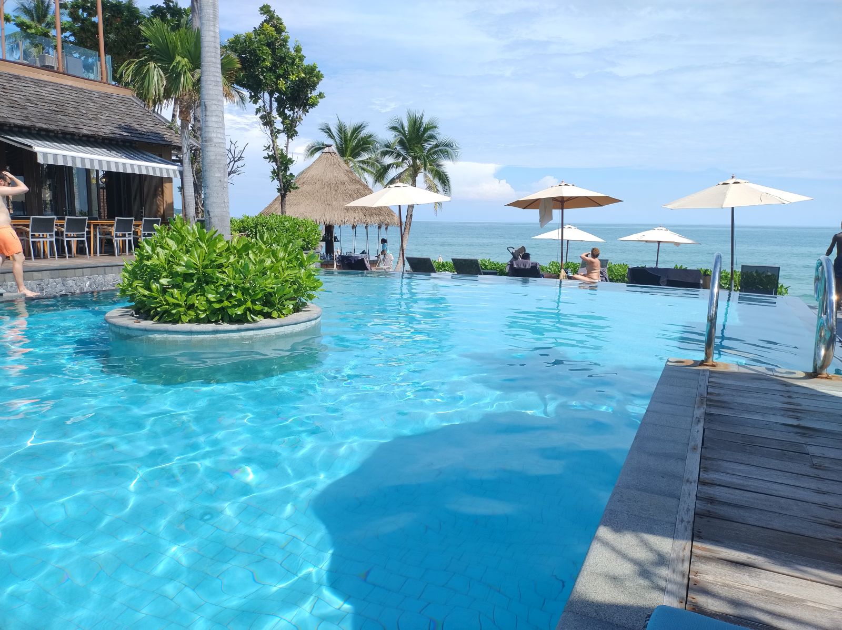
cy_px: 315
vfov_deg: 54.8
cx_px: 421
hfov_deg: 69.4
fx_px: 608
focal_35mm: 25
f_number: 1.7
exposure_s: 1/659
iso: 100
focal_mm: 4.71
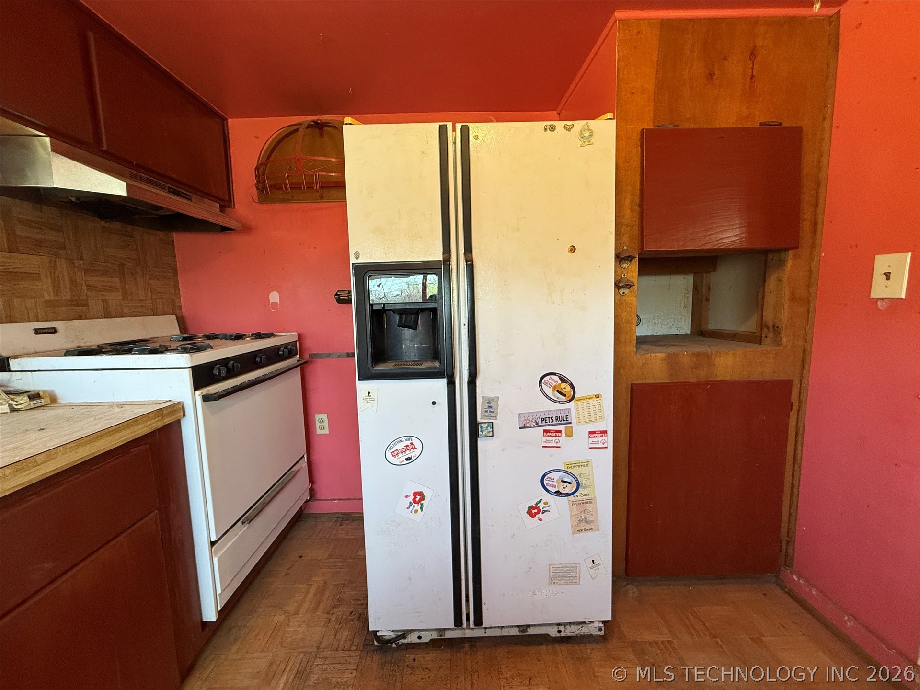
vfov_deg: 85.7
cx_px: 460
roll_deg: +1.4
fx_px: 372
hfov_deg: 102.1
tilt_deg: -6.3
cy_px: 345
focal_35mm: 14
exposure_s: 1/120
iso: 250
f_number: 2.2
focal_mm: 2.22
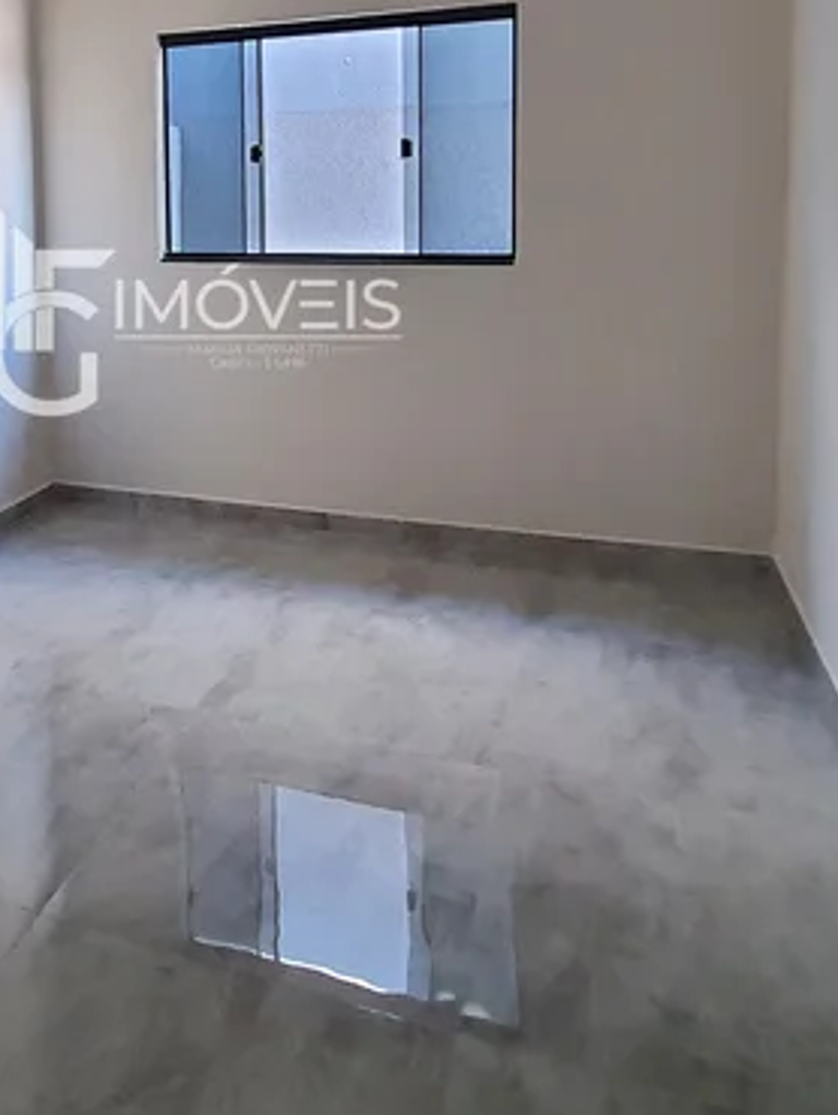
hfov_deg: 46.0
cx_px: 181
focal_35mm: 29
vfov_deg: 59.0
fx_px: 935
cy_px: 306
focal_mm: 1.74
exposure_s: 1/60
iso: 400
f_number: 2.2
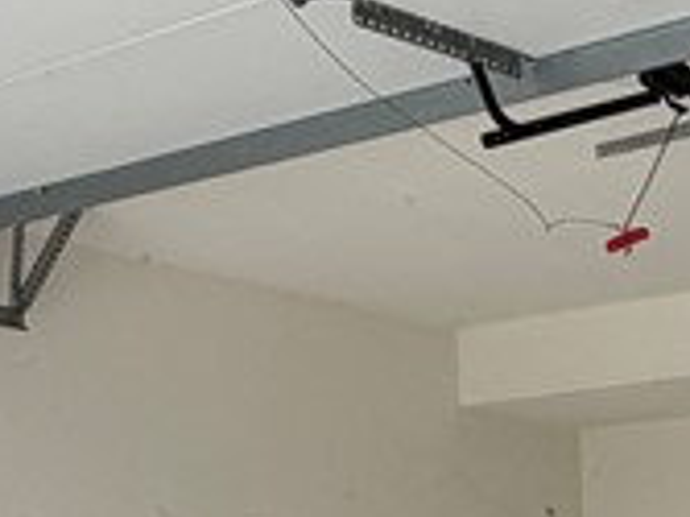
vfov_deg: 16.4
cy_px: 637
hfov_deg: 21.3
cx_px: 806
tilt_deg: +0.3
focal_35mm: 86
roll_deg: +1.0
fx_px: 1713
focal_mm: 2.22
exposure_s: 1/121
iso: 100
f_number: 2.2
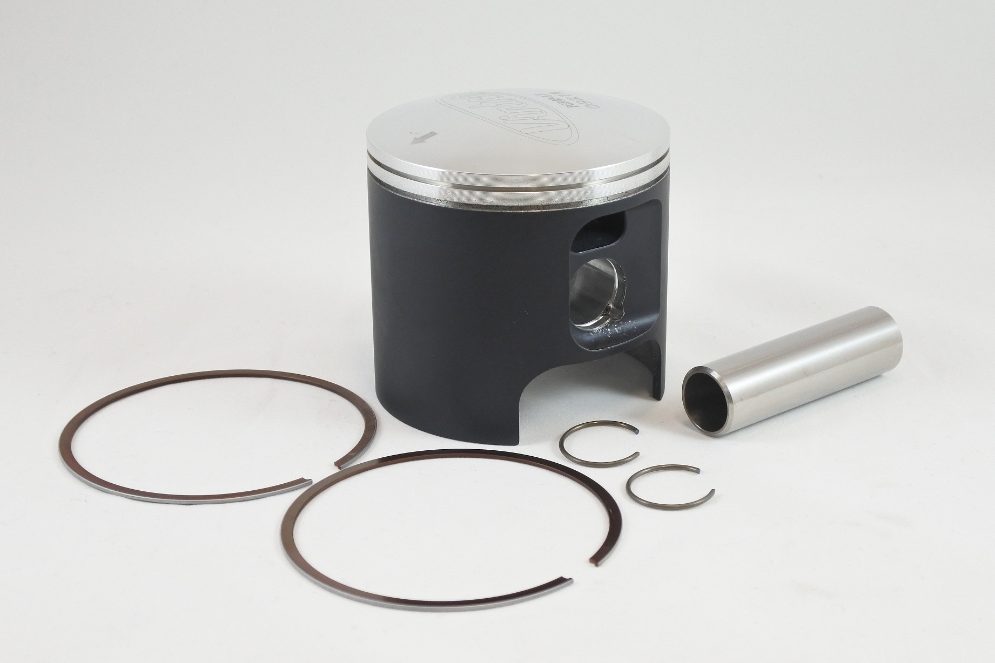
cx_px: 498
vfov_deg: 28.6
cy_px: 332
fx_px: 1299
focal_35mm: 47
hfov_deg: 41.9
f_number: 4.5
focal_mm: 17.6
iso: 450
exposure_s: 1/125
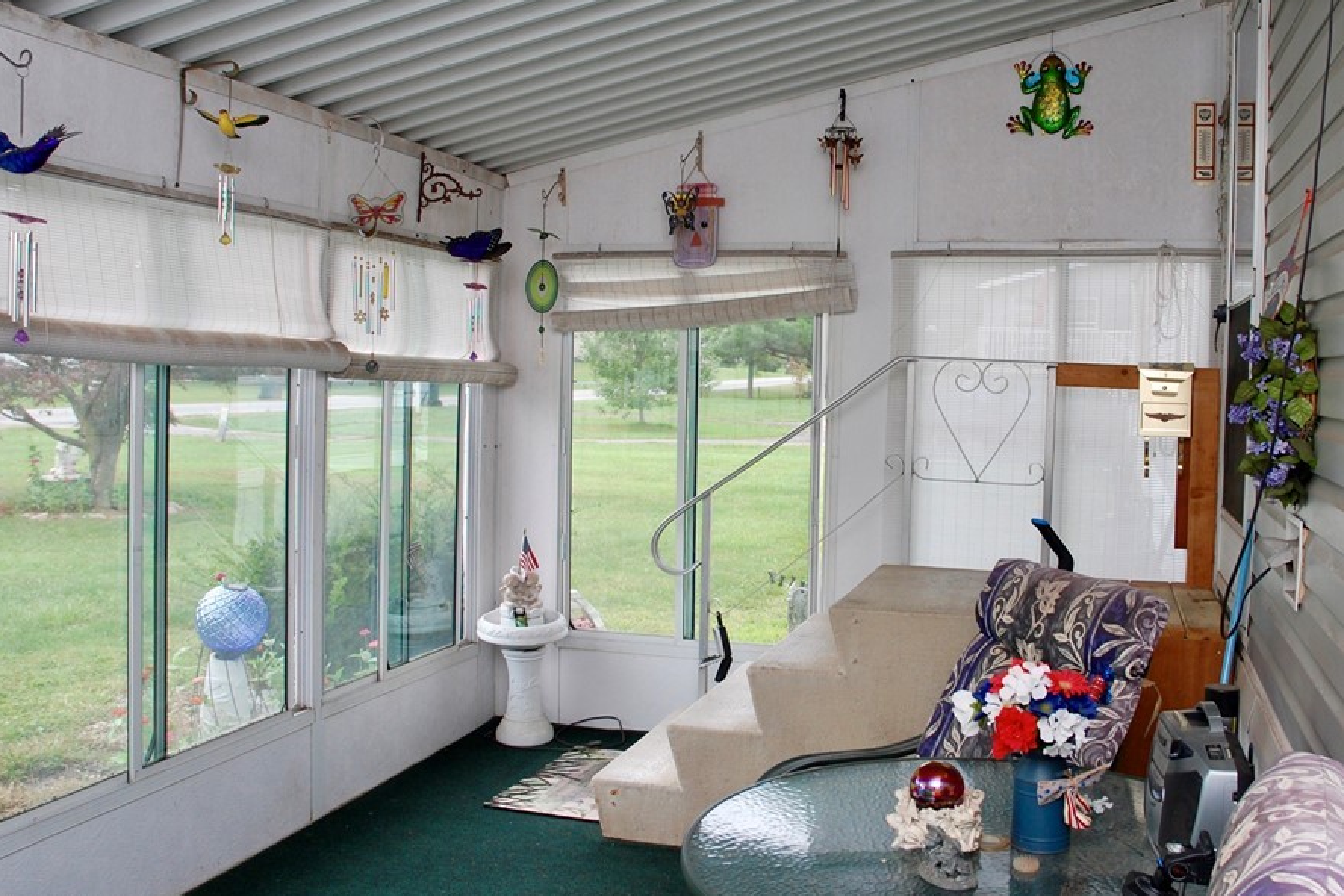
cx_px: 765
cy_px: 387
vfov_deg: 39.9
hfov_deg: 57.0
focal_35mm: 33
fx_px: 1232
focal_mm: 18
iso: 400
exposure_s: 1/160
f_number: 6.3
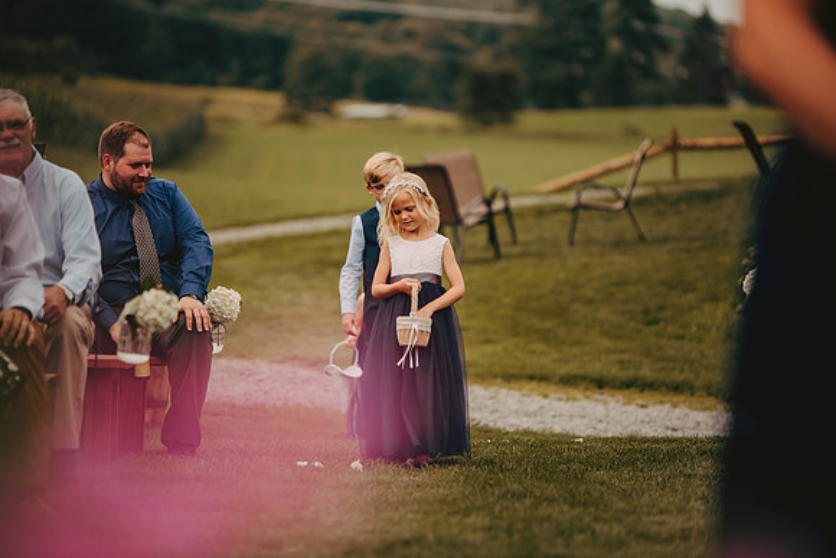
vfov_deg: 6.9
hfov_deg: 10.3
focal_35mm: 200
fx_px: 4645
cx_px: 418
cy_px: 279
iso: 200
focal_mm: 200
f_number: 2.8
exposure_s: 1/1250
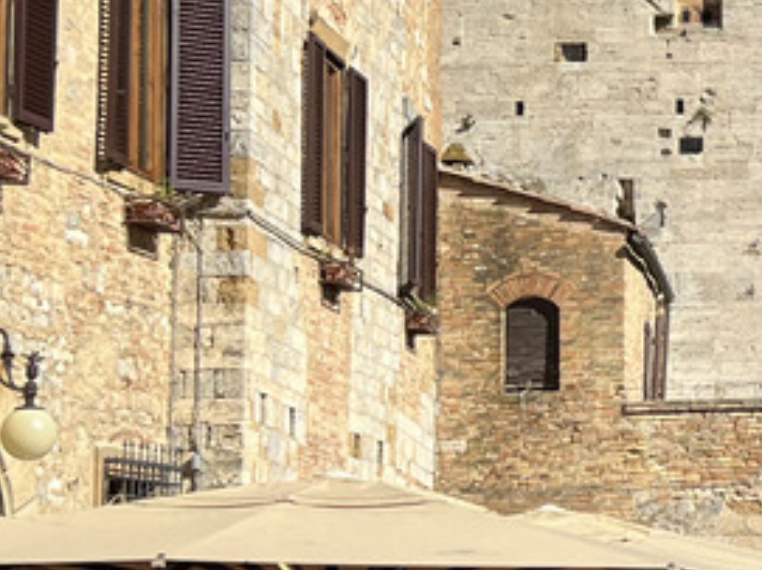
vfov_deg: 12.9
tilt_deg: +8.0
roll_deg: +1.7
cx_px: 987
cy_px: 244
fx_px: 2530
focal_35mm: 115
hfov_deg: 16.2
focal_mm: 5.7
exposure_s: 1/4630
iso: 50
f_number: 1.5
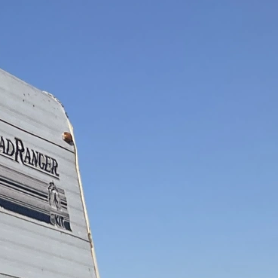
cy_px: 297
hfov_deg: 10.6
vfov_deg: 12.4
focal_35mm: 139
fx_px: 1263
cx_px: -415
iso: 25
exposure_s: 1/4405
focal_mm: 3
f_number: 1.8
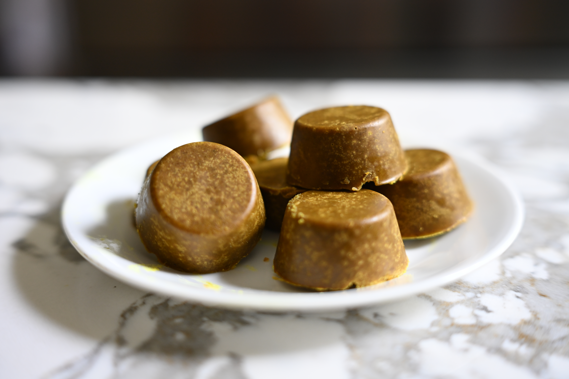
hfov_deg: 39.6
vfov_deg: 27.0
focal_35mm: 50
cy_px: 190
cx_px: 284
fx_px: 790
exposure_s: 1/30
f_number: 2.2
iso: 640
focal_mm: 50
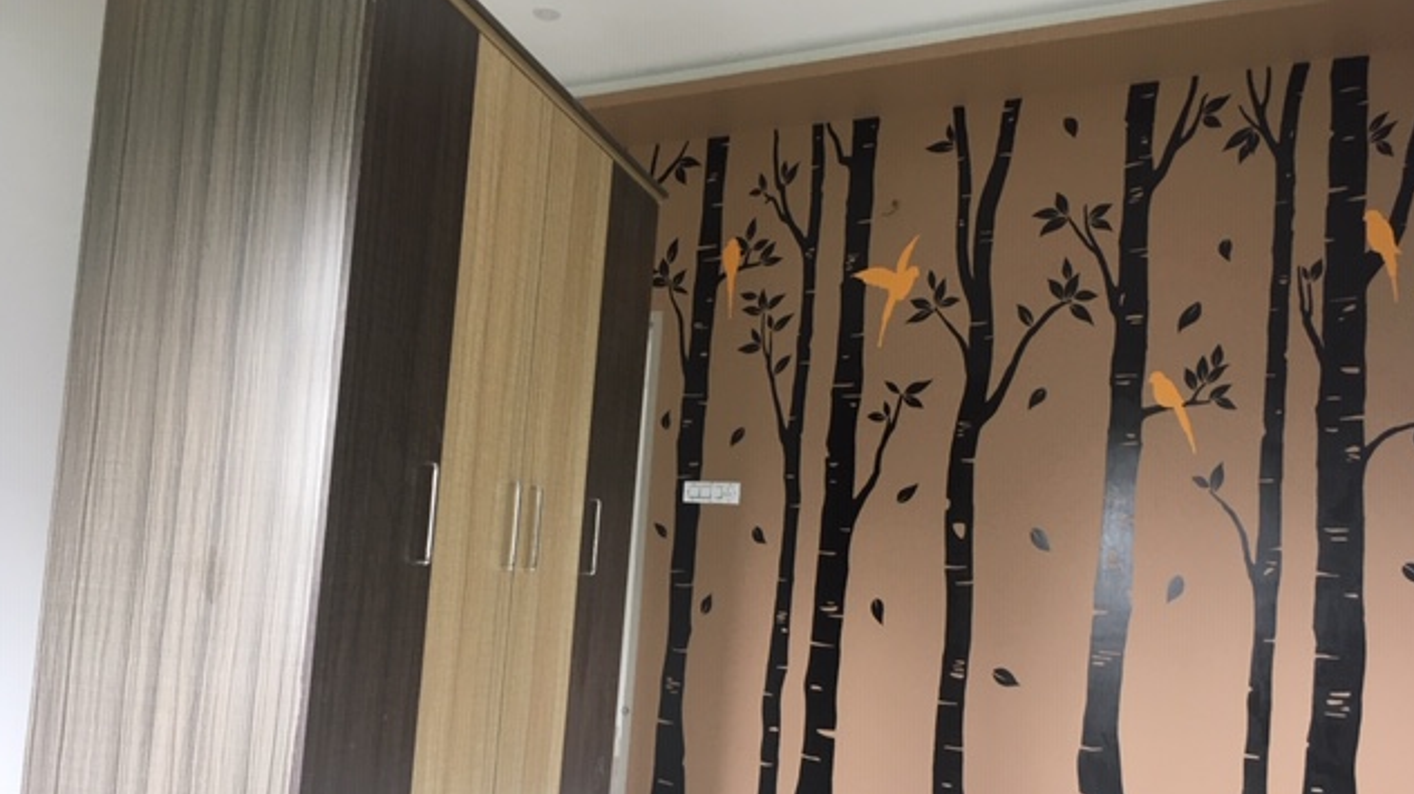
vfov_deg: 36.3
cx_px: 709
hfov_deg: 61.0
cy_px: 514
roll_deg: -4.8
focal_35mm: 32
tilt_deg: +2.3
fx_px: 1199
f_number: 2.2
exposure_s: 1/33
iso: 125
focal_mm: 4.15
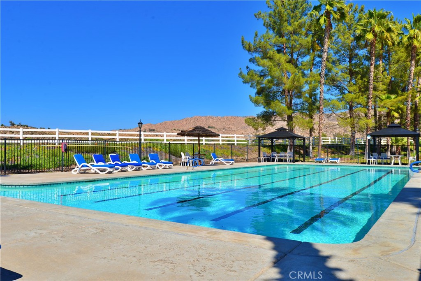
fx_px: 327
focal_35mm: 28
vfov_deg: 46.4
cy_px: 140
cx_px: 210
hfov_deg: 65.5
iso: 125
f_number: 10
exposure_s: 1/200
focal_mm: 28
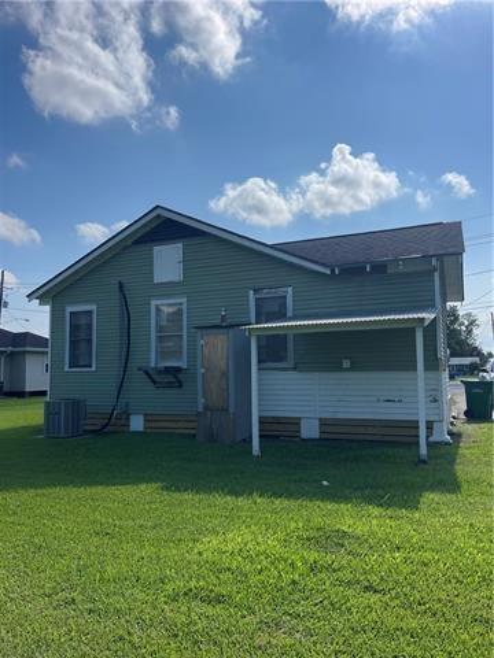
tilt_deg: +6.4
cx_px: 247
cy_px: 329
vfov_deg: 69.4
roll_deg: +1.1
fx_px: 476
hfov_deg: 54.9
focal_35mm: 25
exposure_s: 1/7407
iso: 32
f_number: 1.6
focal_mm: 5.1
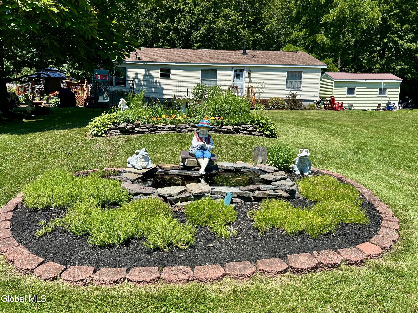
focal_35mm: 26
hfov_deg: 67.3
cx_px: 209
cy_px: 156
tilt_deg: -9.1
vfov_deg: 53.1
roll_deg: -1.4
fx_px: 314
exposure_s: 1/2762
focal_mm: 5.7
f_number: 1.5
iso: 50
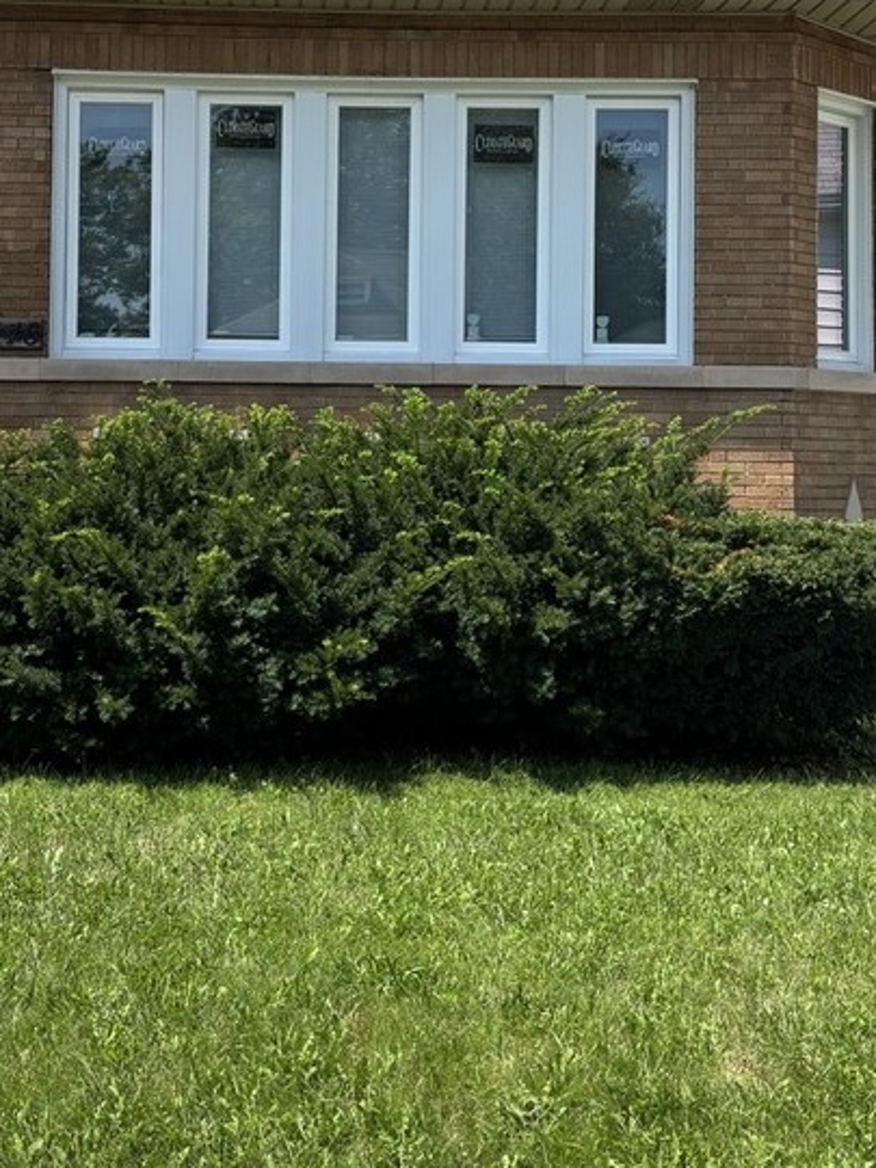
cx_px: 353
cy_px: 387
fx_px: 1755
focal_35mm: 52
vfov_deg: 36.4
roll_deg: -2.3
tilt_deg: +4.1
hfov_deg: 28.0
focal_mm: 5.96
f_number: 1.6
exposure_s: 1/2242
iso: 50
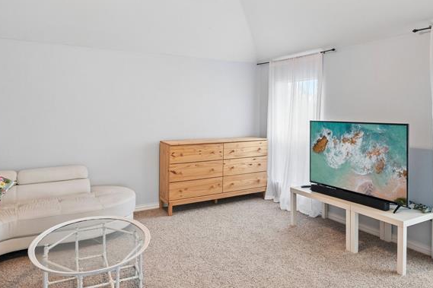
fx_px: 335
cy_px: 110
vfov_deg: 46.2
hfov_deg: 65.1
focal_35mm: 28
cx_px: 257
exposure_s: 1/40
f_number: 8
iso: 400
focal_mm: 15.5
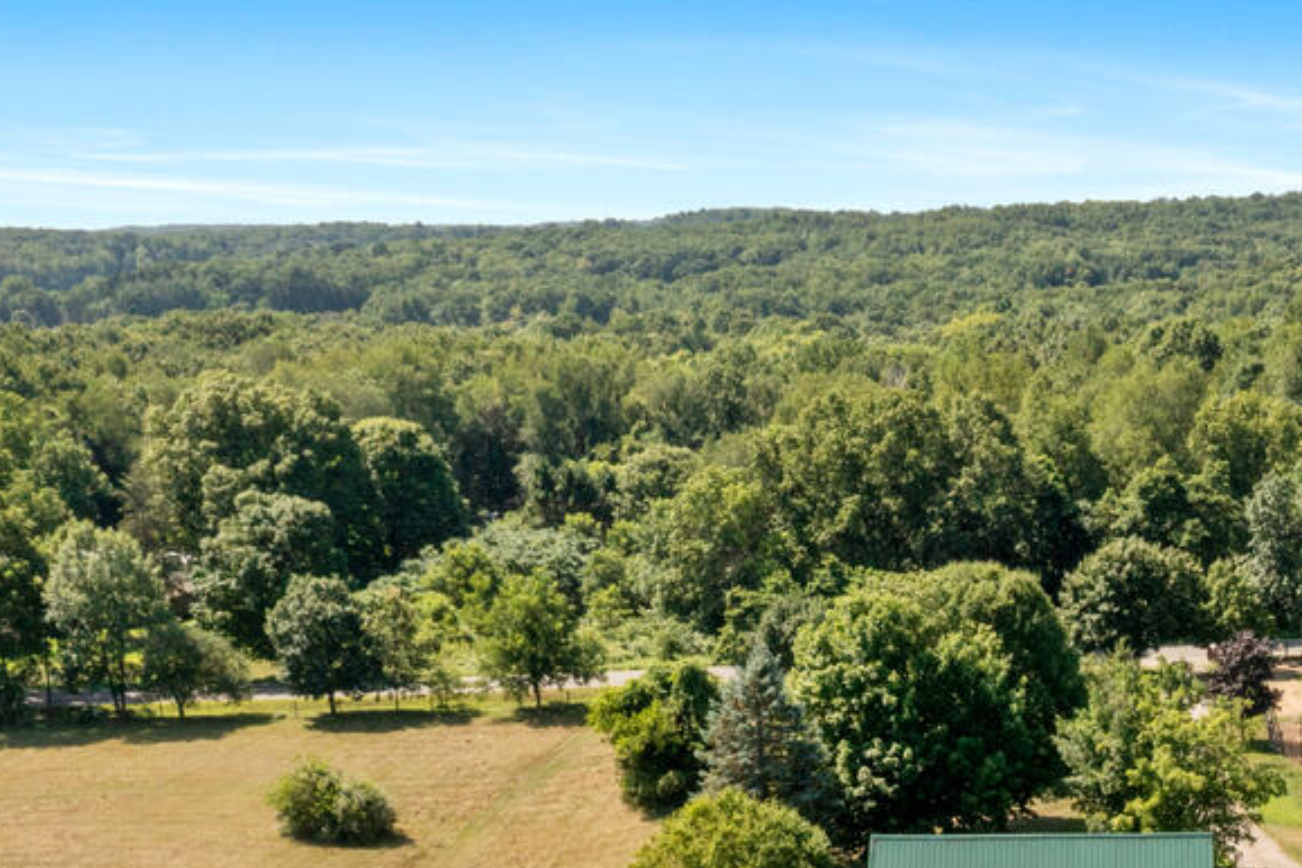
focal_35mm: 58
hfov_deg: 33.3
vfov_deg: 22.4
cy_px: 883
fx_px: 2098
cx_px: 1068
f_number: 11
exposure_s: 1/240
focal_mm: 10.26
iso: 100
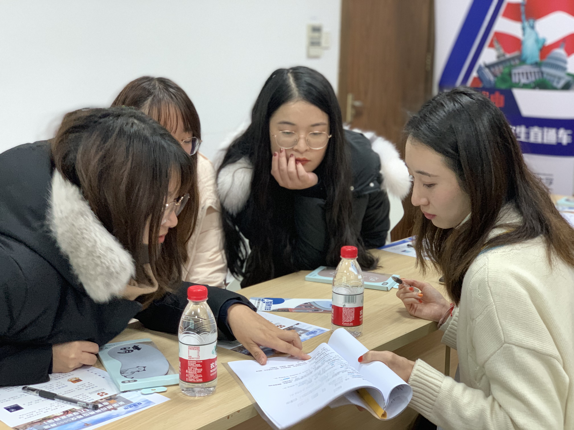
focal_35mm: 52
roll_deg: -1.1
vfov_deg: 28.0
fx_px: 862
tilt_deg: -11.8
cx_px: 287
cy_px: 215
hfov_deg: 36.8
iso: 320
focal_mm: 6
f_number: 2.4
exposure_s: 1/33
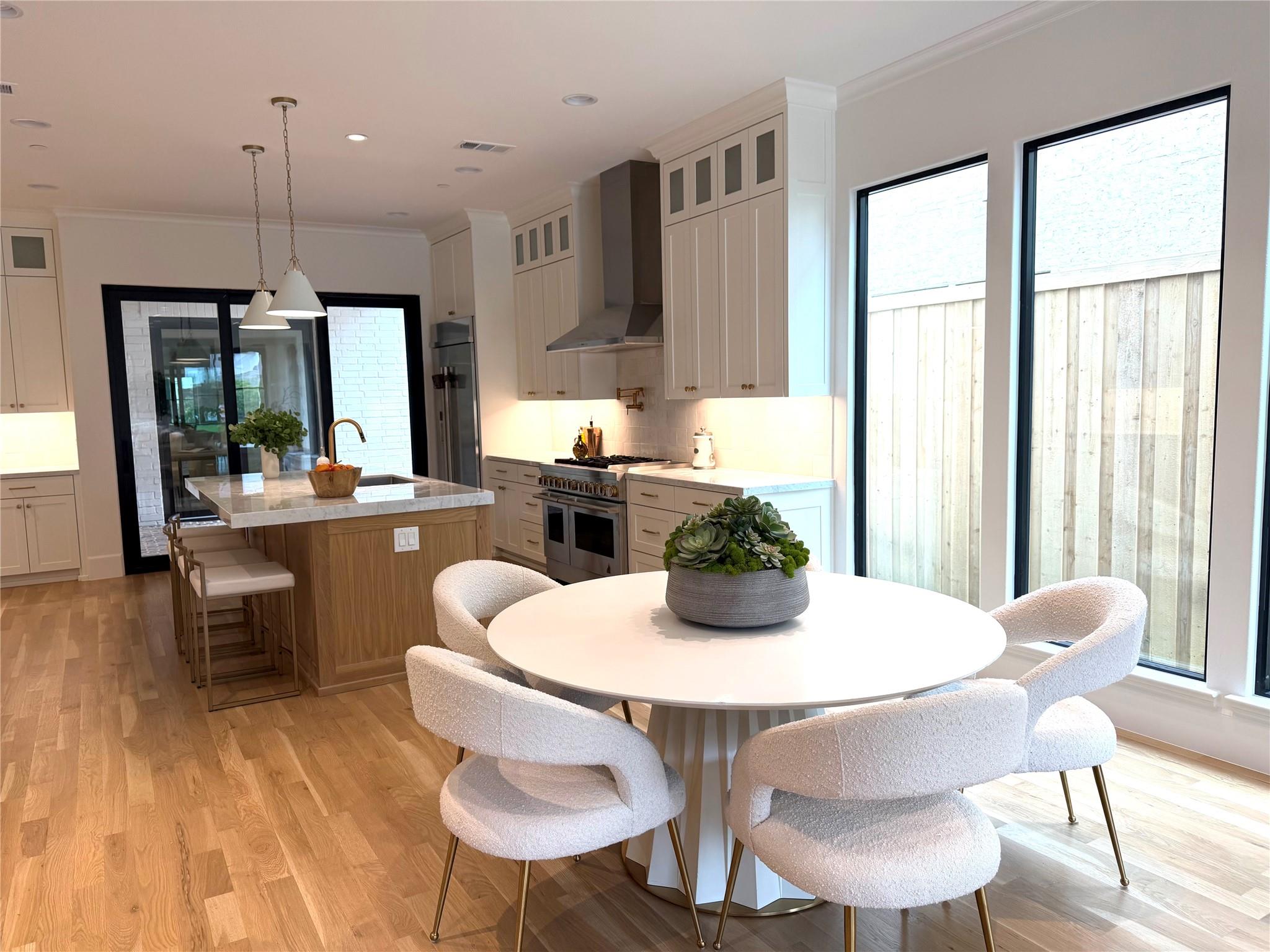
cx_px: 635
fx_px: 881
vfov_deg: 56.8
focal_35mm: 24
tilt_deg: -5.5
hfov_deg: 71.6
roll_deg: +1.4
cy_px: 476
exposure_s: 1/132
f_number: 1.78
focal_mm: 6.76
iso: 64
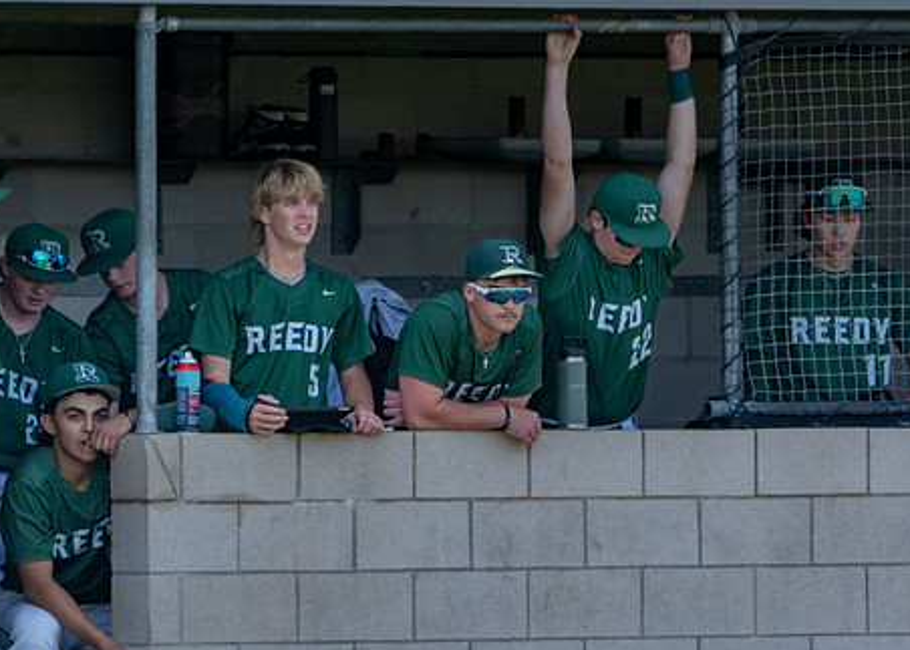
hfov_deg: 2.3
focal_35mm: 867
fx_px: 22411
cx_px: 655
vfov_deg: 1.7
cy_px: 367
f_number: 8
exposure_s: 1/1000
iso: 640
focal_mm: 560
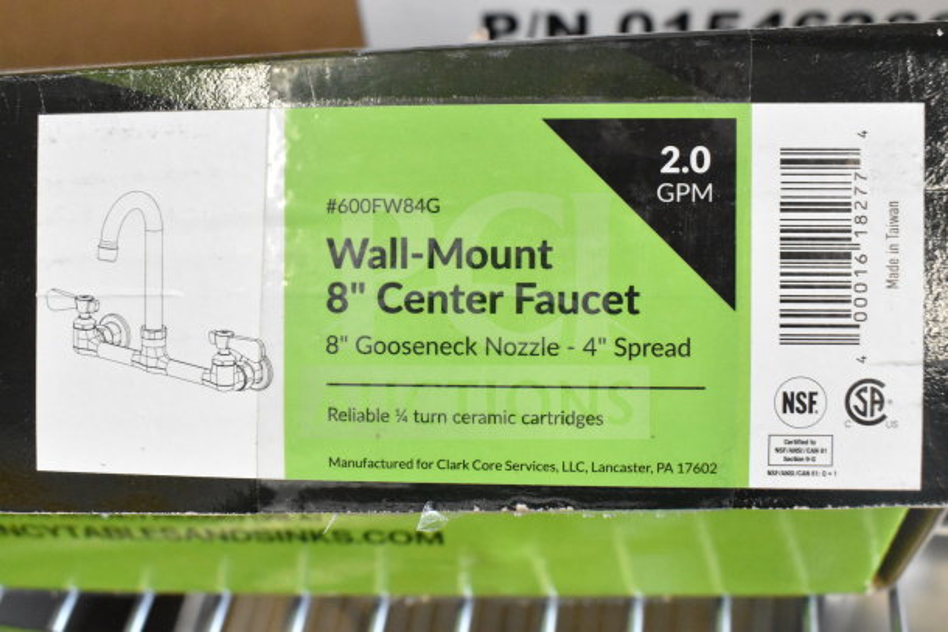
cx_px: 474
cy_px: 316
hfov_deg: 51.3
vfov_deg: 35.5
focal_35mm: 38
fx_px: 988
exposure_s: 1/250
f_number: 8
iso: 6400
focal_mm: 25
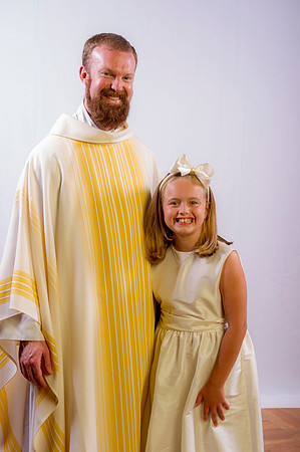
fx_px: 702
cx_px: 150
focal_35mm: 56
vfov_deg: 35.7
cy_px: 226
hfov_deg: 24.1
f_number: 8
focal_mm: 56
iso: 100
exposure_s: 1/200
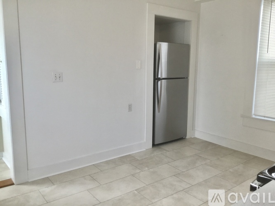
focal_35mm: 31
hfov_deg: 58.4
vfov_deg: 45.4
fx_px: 246
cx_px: 138
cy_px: 103
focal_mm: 3.3
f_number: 2.4
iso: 25
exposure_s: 1/40
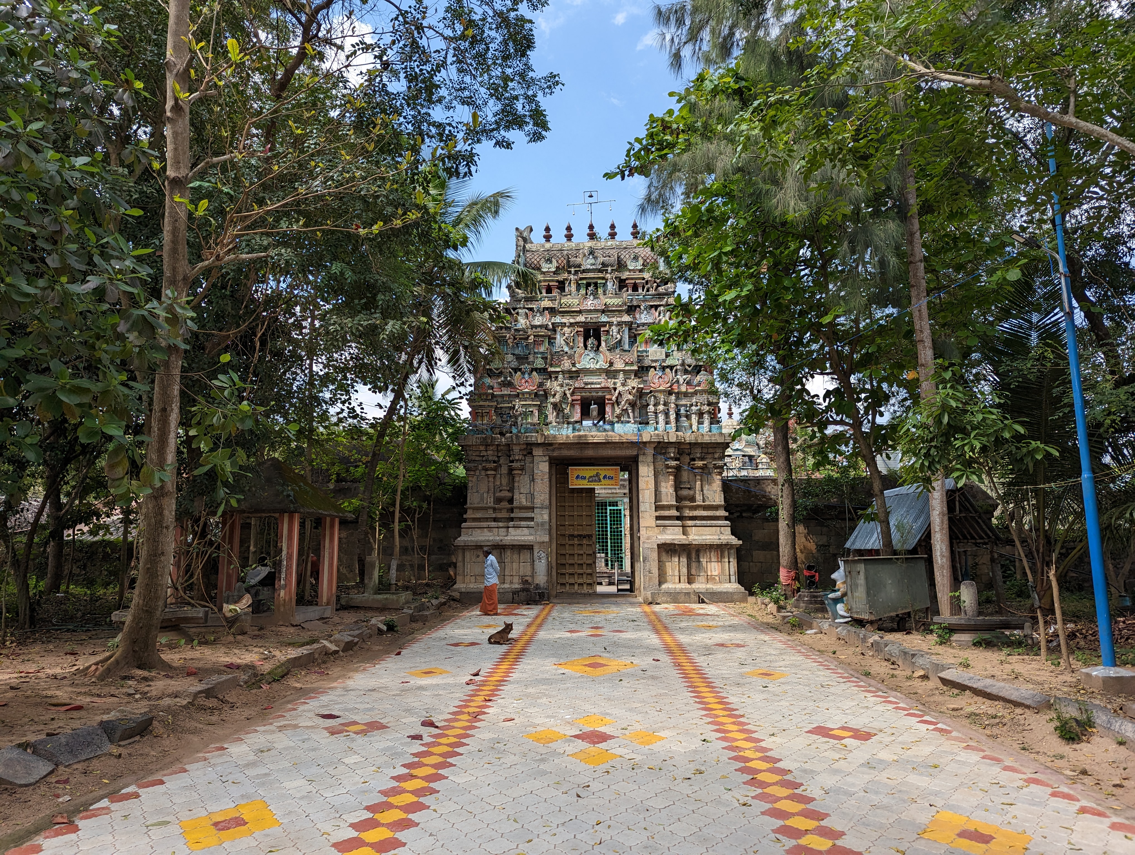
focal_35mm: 24
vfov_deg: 56.9
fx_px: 788
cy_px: 428
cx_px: 568
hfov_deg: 71.5
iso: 37
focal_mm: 6.81
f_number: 1.85
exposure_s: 1/1029
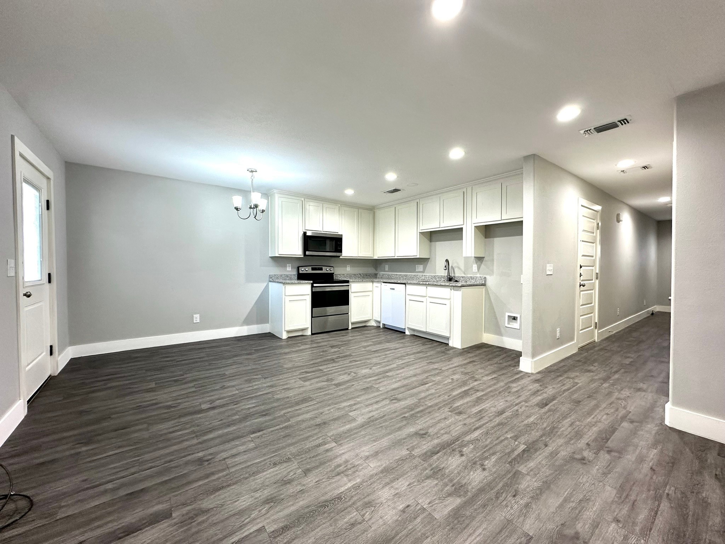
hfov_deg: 102.1
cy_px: 272
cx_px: 362
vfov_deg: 85.7
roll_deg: -0.3
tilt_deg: -0.3
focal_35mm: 14
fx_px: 293
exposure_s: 1/120
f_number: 2.2
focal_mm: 2.22
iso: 200
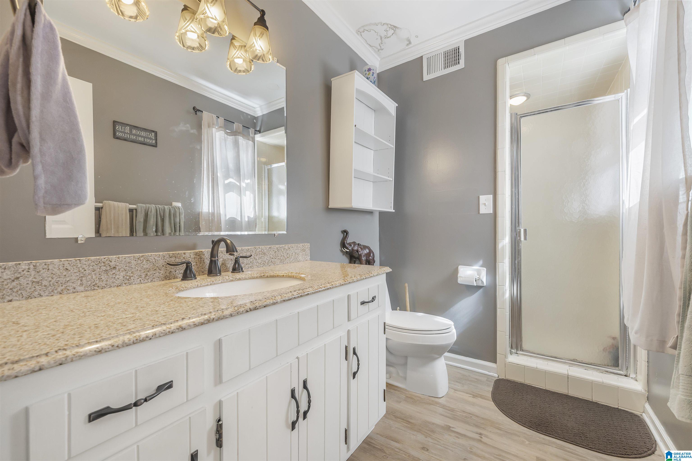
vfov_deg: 81.2
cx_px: 346
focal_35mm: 14
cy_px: 230
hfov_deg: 104.2
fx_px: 269
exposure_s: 1/15
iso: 320
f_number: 8
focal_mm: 14
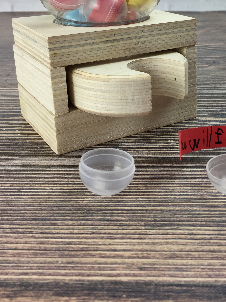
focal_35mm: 48
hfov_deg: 29.7
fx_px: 418
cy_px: 83
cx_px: 175
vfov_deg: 38.8
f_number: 2.2
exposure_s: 1/120
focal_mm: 4.15
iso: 40
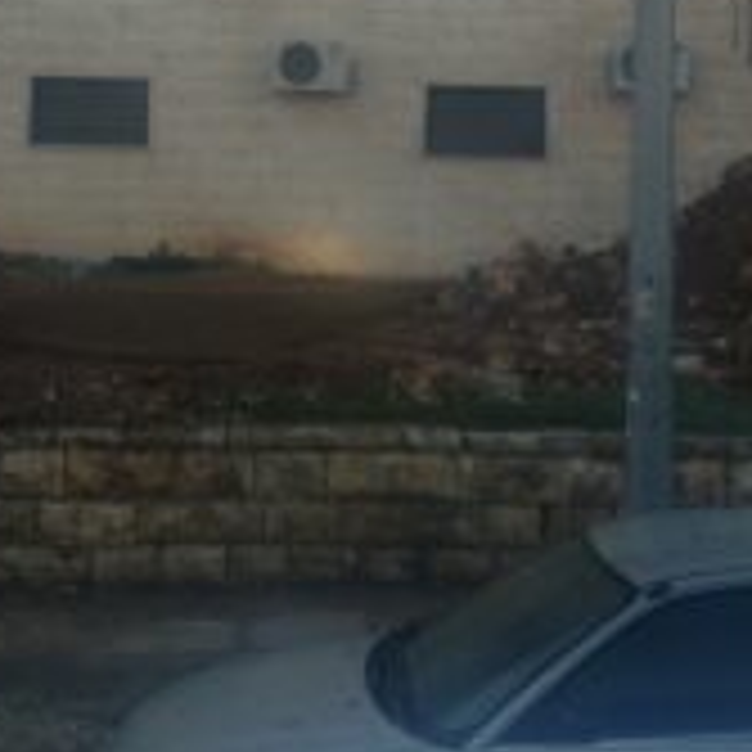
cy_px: 104
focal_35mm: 70
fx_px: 1720
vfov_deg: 24.1
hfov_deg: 24.7
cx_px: 401
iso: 80
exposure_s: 1/120
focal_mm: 4.12
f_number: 2.4
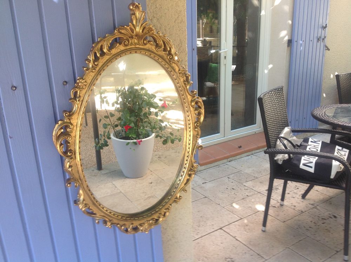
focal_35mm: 35
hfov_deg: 52.7
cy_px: 131
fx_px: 354
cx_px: 176
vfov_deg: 40.6
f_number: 2.4
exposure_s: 1/60
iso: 64
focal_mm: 4.28
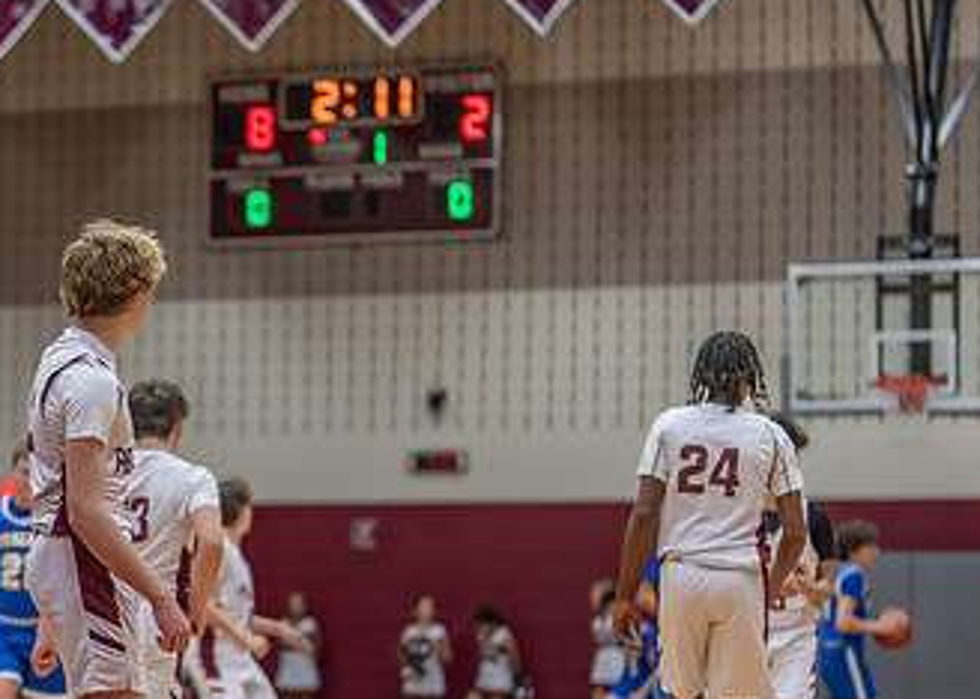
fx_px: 3561
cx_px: 46
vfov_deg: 11.2
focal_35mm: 128
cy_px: 500
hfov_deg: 15.4
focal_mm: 50
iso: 500
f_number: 1.2
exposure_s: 1/1000
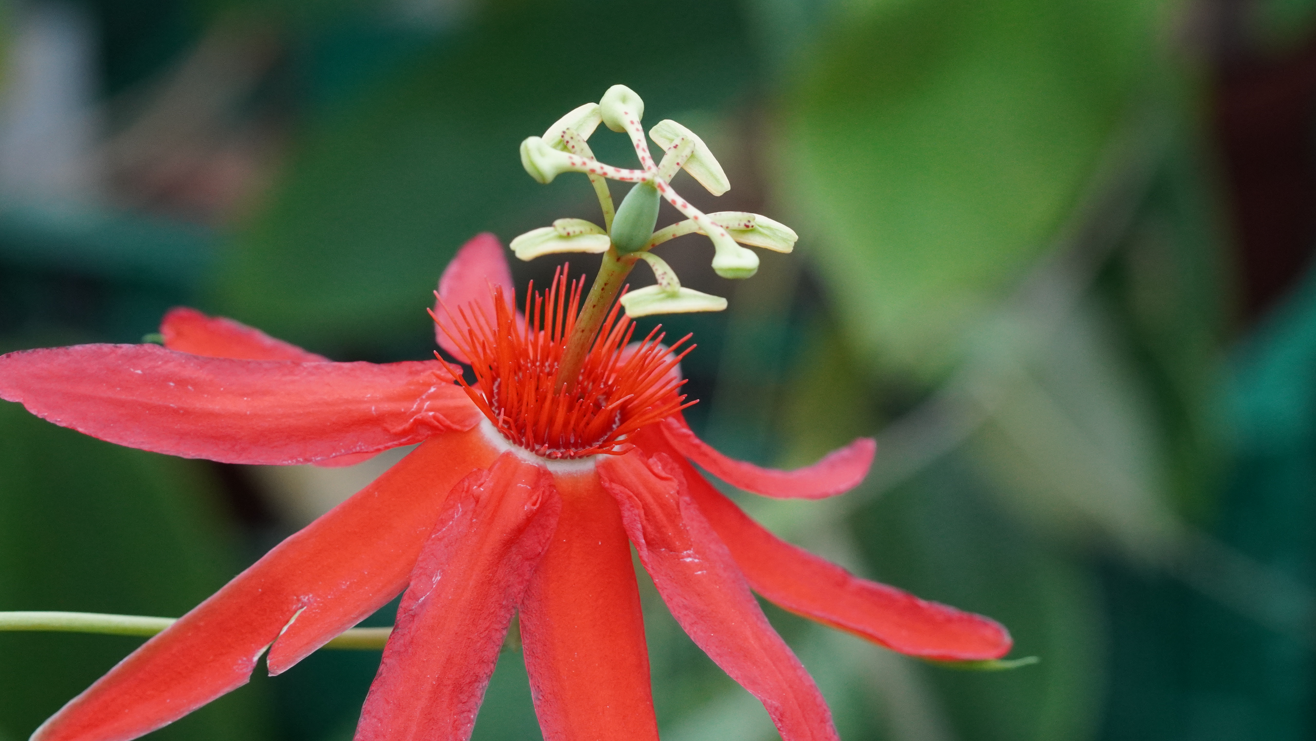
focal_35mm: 166
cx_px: 555
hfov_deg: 13.0
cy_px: 431
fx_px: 5793
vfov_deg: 7.3
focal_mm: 90
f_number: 8
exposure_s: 1/250
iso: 1600
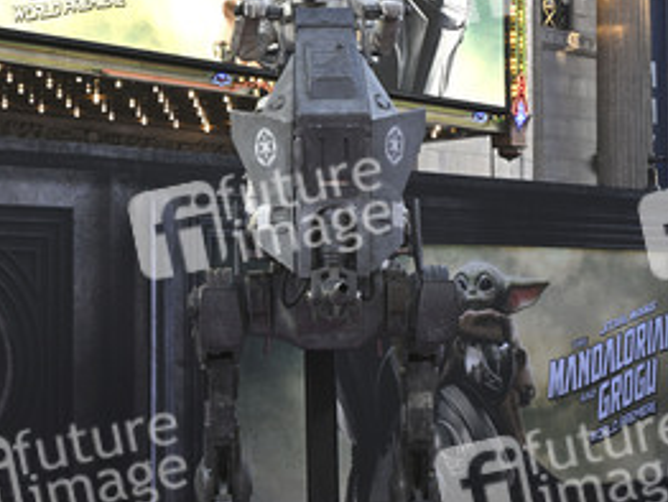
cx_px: 334
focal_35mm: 66
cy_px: 347
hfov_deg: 29.4
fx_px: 1275
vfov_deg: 22.2
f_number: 7.1
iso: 800
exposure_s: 1/320
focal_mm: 45
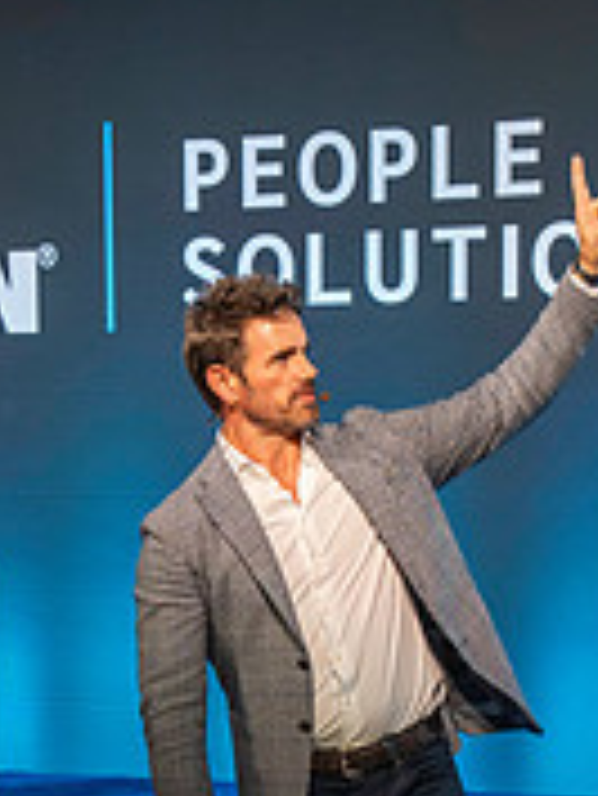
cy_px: 805
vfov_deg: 14.2
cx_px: 225
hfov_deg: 10.8
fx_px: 3152
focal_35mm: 137
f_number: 4.5
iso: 4000
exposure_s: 1/200
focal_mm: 56
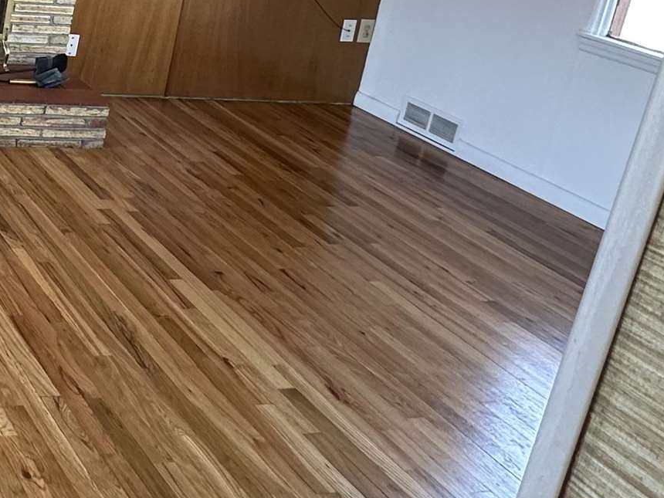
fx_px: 959
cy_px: 10
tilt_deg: -13.2
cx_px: -125
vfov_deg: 27.6
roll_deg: -6.8
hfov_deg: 32.0
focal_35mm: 50
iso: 200
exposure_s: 1/120
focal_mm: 2.22
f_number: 2.2
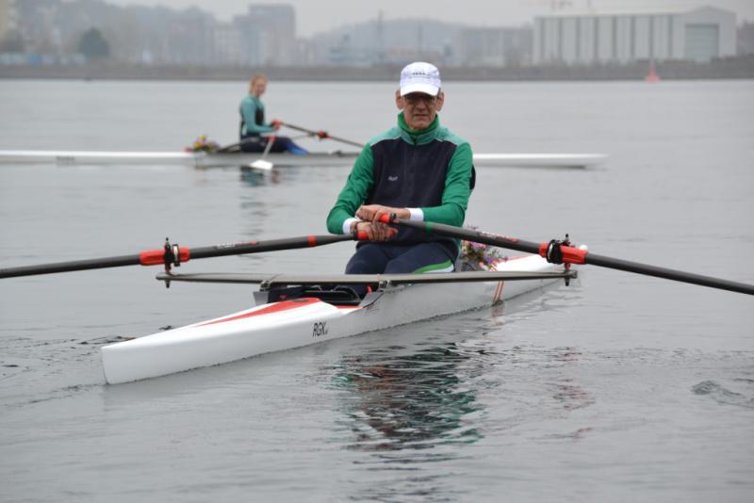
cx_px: 377
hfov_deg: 11.4
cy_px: 252
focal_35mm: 180
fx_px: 3771
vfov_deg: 7.6
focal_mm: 120
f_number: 7.1
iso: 800
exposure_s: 1/800
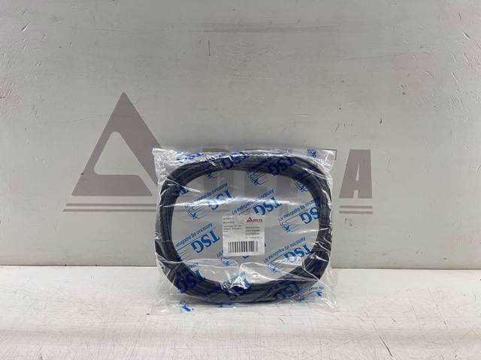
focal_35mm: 25
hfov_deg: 69.4
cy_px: 180
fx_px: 347
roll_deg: -0.7
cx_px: 240
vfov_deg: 54.9
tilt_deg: -16.4
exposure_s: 1/50
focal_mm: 5.1
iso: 125
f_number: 1.6
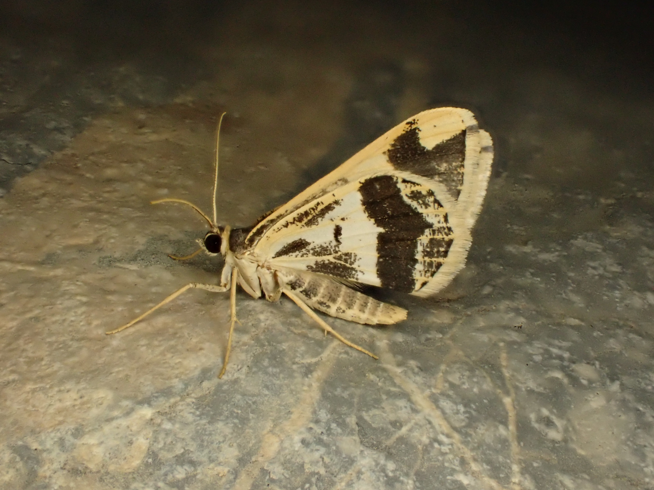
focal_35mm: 47
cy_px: 245
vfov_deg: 30.9
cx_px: 327
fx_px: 888
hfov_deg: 40.4
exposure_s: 1/60
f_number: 4.5
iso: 1000
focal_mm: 8.4
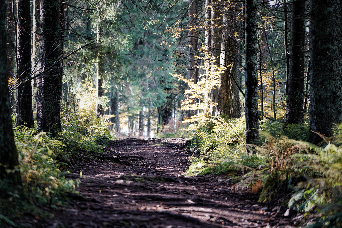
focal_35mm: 189
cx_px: 171
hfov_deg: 10.9
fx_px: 1796
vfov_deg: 7.3
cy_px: 114
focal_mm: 189
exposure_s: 1/200
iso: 640
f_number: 4
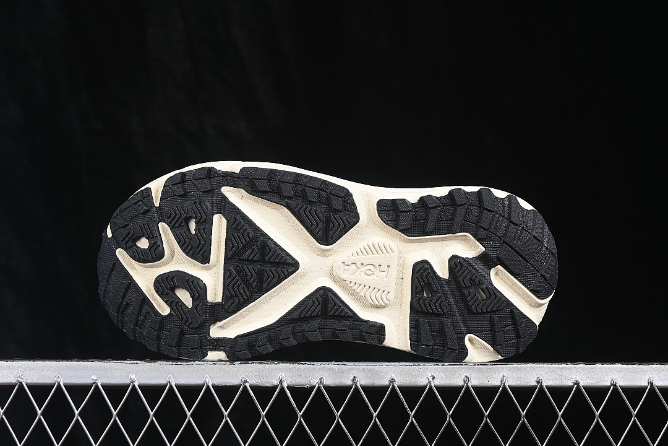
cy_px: 223
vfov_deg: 18.2
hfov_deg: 27.0
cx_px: 334
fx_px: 1392
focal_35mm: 75
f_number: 6.3
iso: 160
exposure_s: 1/60
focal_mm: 50
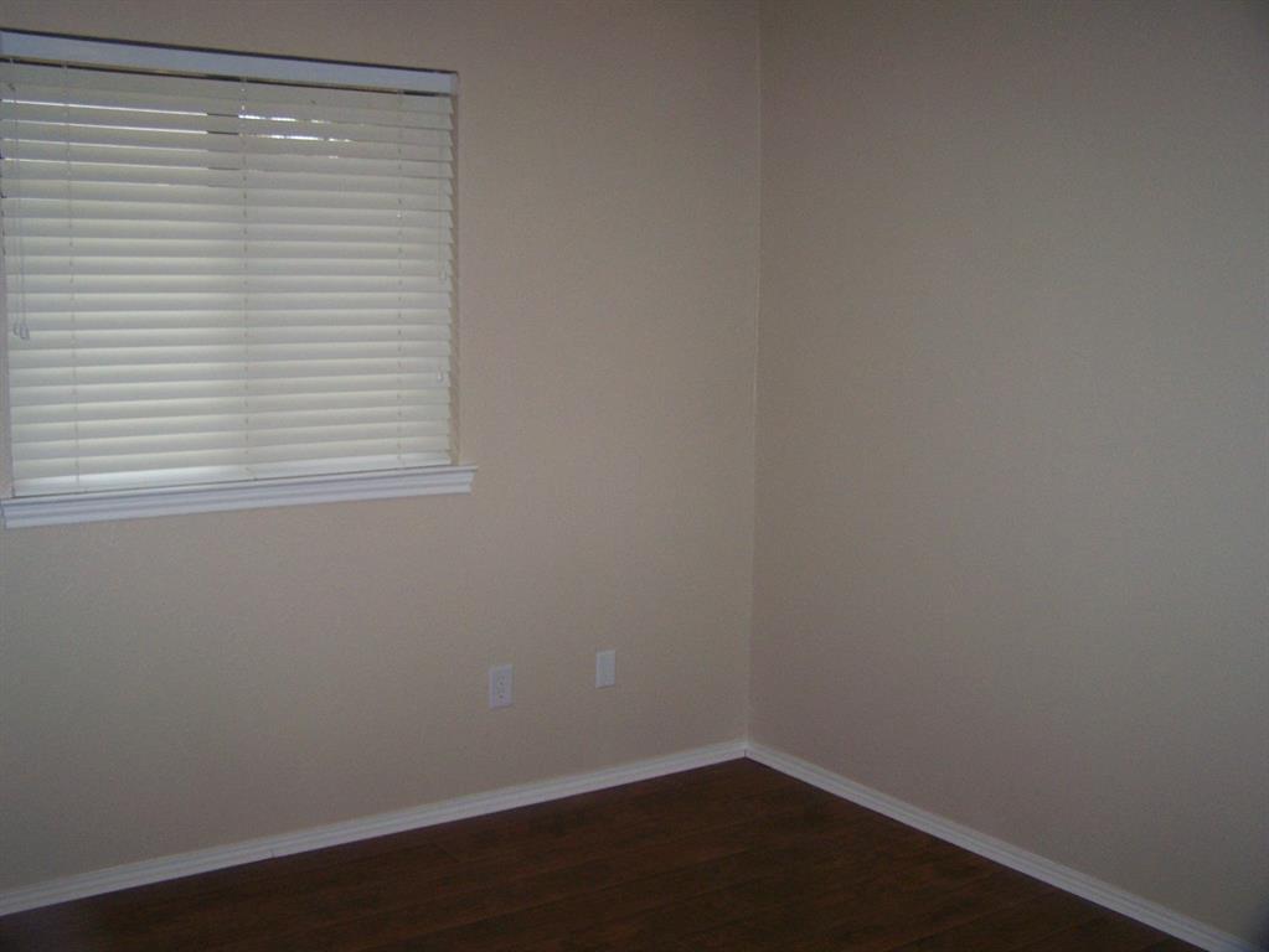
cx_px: 634
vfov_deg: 37.7
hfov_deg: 49.0
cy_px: 476
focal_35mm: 38
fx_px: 1394
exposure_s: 1/60
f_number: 2.8
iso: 160
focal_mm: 6.3
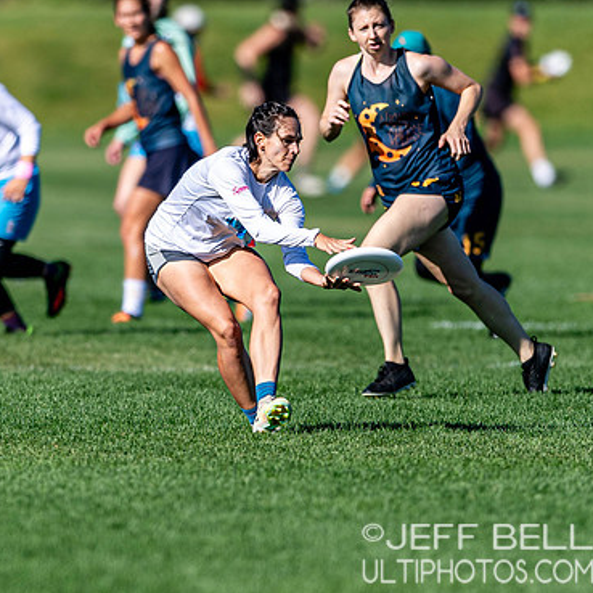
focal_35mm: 1029
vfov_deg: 1.7
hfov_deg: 1.7
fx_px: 19943
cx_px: 194
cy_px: 309
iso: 125
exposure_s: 1/2500
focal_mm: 400
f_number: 2.8
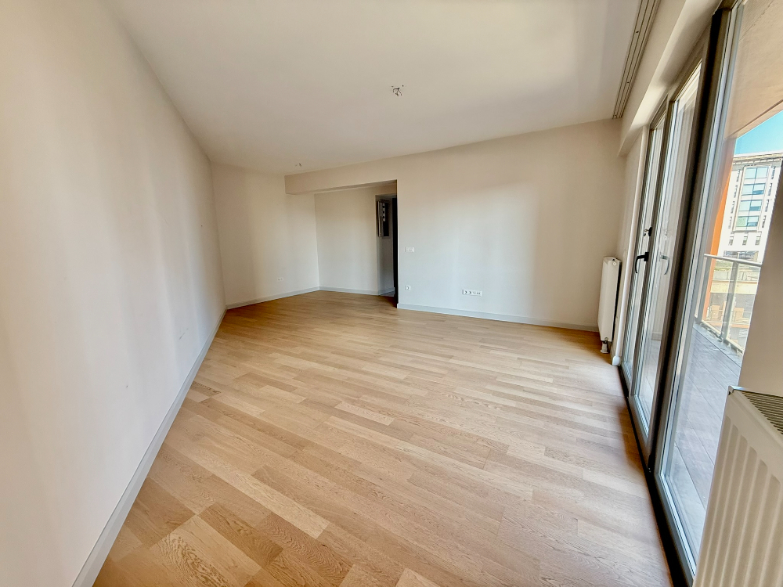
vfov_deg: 85.7
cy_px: 294
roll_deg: +0.9
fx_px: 317
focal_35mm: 14
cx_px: 392
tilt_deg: -10.0
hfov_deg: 102.1
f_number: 2.2
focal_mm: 2.22
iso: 250
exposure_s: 1/99
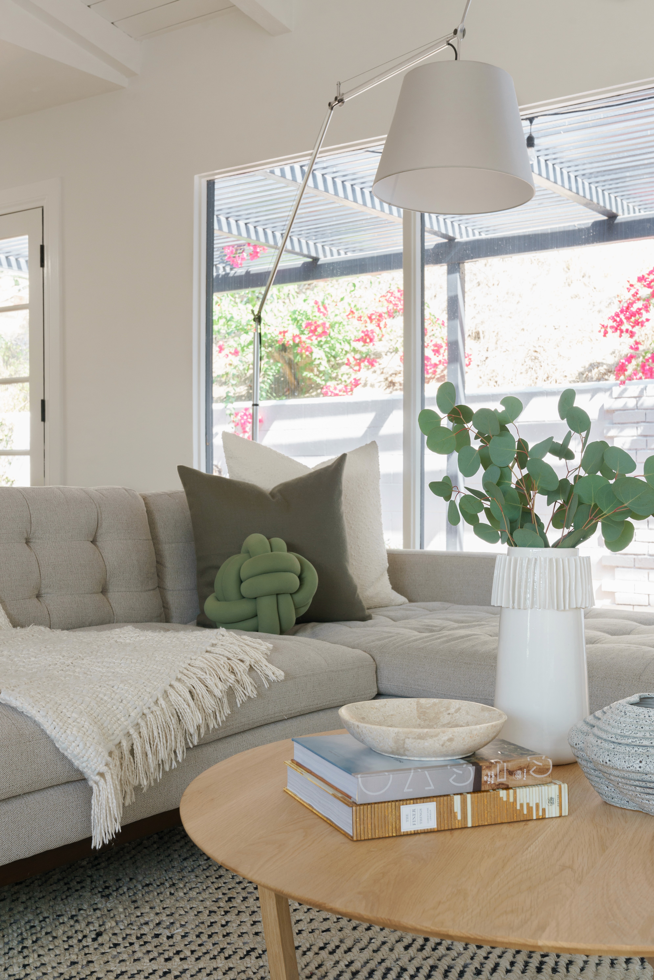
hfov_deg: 33.4
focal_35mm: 40
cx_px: 327
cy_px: 490
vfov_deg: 48.5
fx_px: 1090
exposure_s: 1/15
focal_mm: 40
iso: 250
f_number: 9
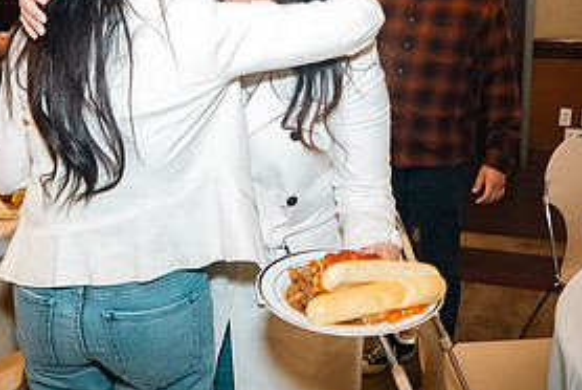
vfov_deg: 26.7
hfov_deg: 39.2
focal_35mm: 50
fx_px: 809
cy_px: 91
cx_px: 205
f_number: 2.8
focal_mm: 24
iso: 1600
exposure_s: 1/100
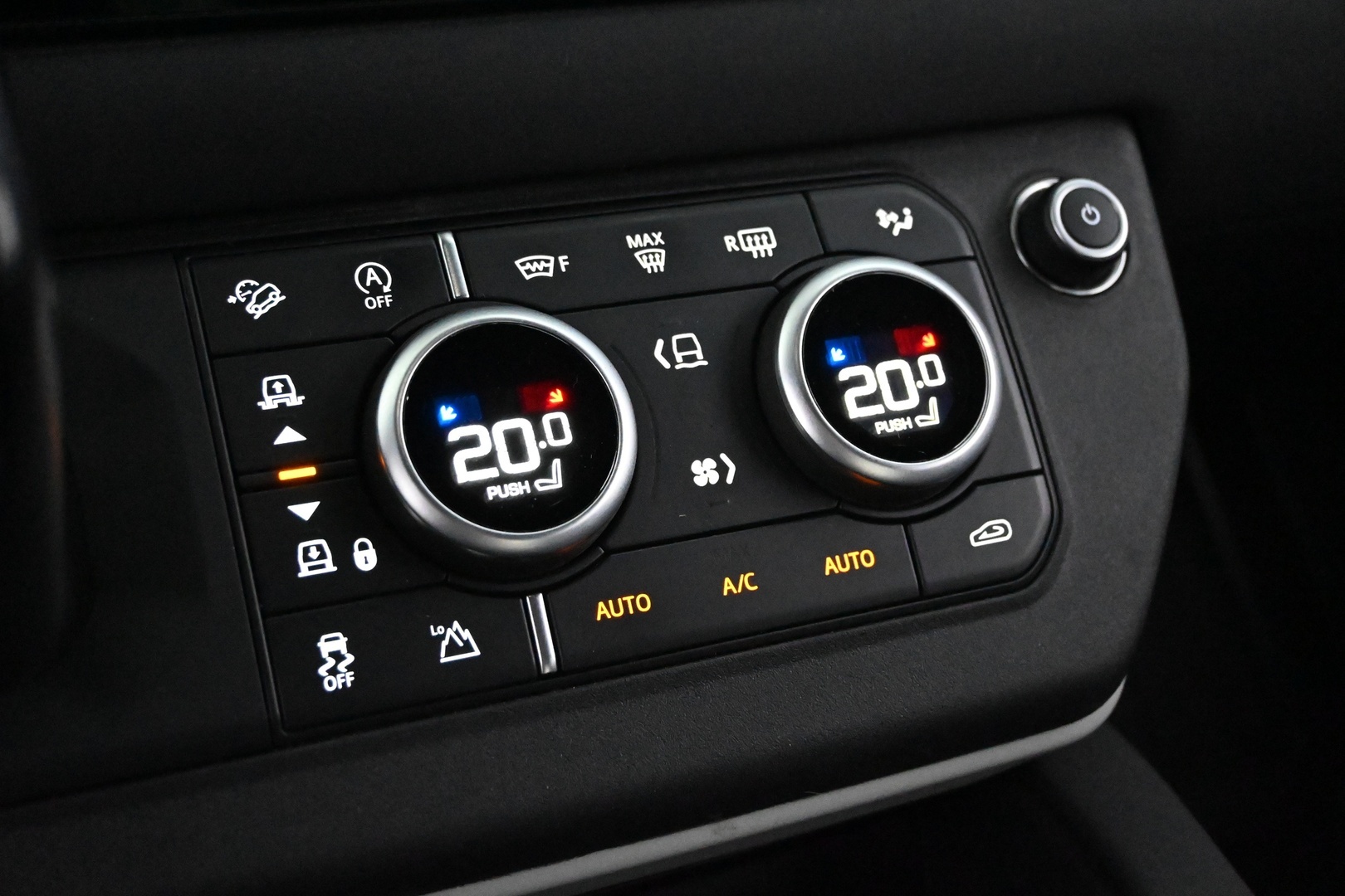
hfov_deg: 43.0
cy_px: 448
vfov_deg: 29.4
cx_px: 672
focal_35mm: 46
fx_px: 1709
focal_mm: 30.5
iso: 14400
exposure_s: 1/50
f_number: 4.8
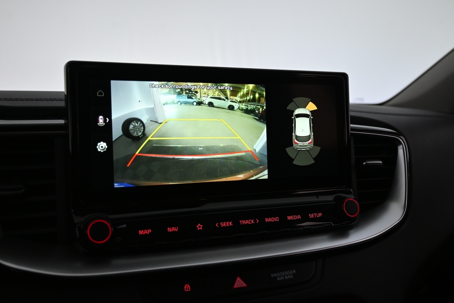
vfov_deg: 39.1
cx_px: 227
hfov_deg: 56.1
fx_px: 426
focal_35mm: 34
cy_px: 152
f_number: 4
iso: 1000
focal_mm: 22.5
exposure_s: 1/40
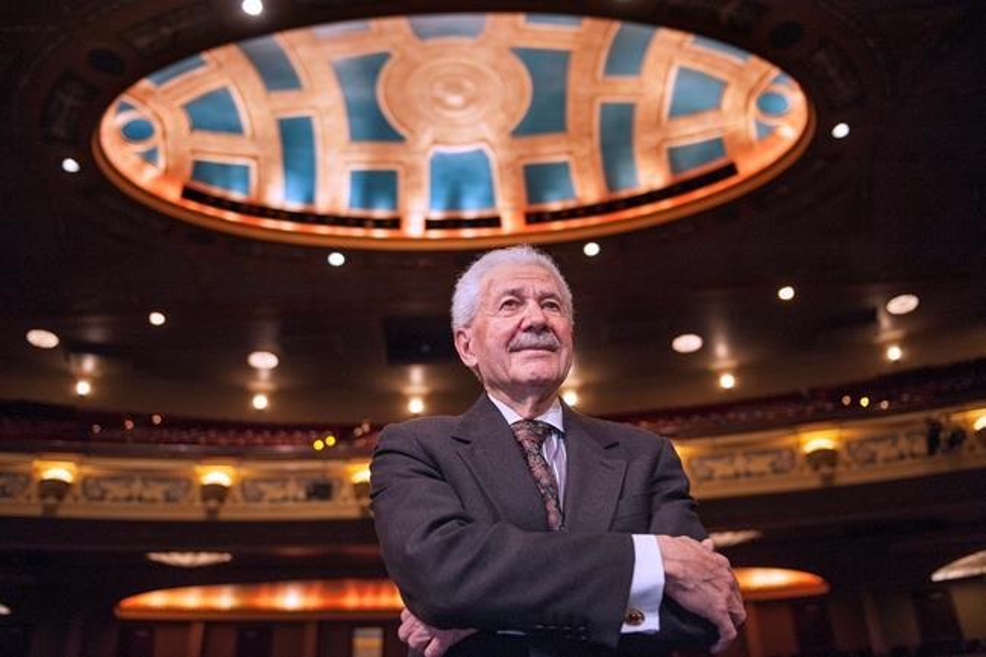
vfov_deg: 41.1
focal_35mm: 32
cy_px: 328
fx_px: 876
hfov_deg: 58.7
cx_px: 493
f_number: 2.8
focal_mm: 32
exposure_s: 1/80
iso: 1600
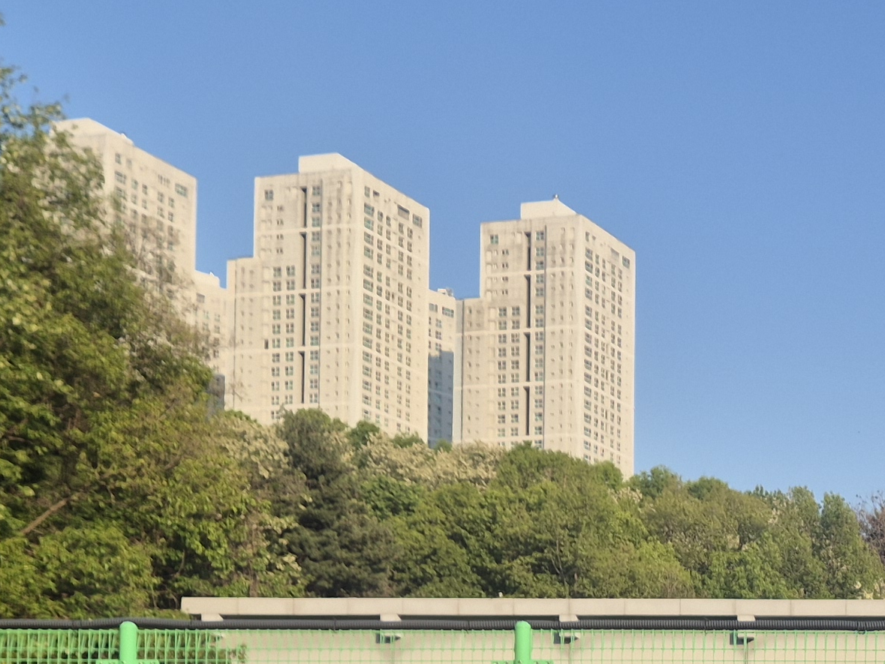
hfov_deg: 22.9
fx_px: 1995
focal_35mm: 78
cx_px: 1073
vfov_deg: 18.0
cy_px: 785
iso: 25
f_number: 1.8
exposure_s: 1/1360
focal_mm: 5.4
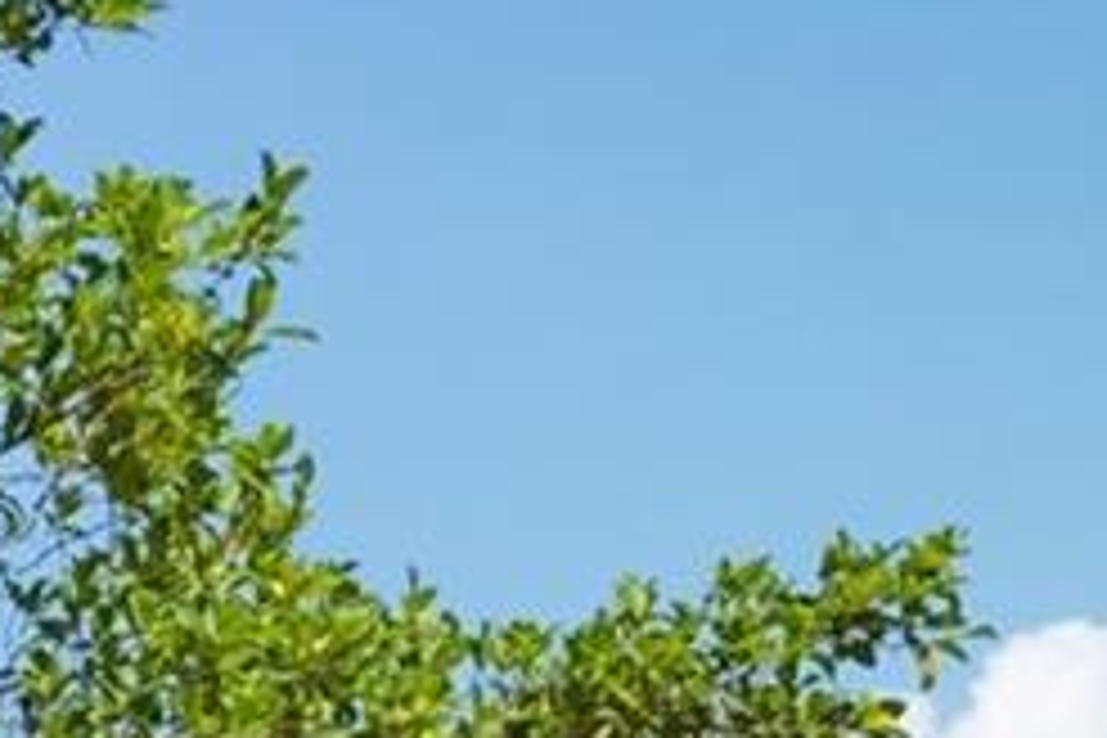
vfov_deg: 5.7
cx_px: -932
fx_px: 7010
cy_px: 2102
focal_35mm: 228
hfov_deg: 8.6
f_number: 8
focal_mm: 35
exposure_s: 1/1000
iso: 400
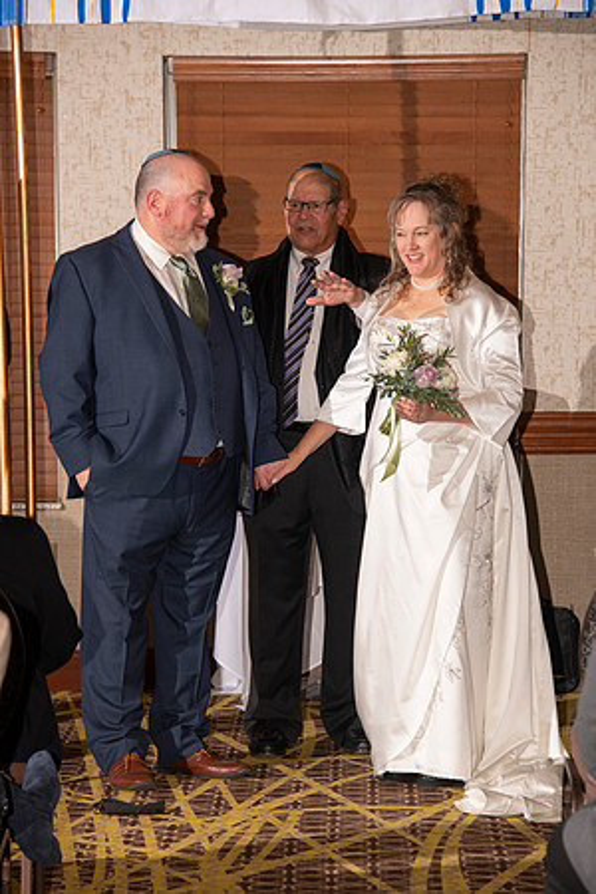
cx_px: 298
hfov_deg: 8.1
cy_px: 447
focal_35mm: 170
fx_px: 4221
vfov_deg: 12.1
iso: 1000
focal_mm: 170
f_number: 7.1
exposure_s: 1/160
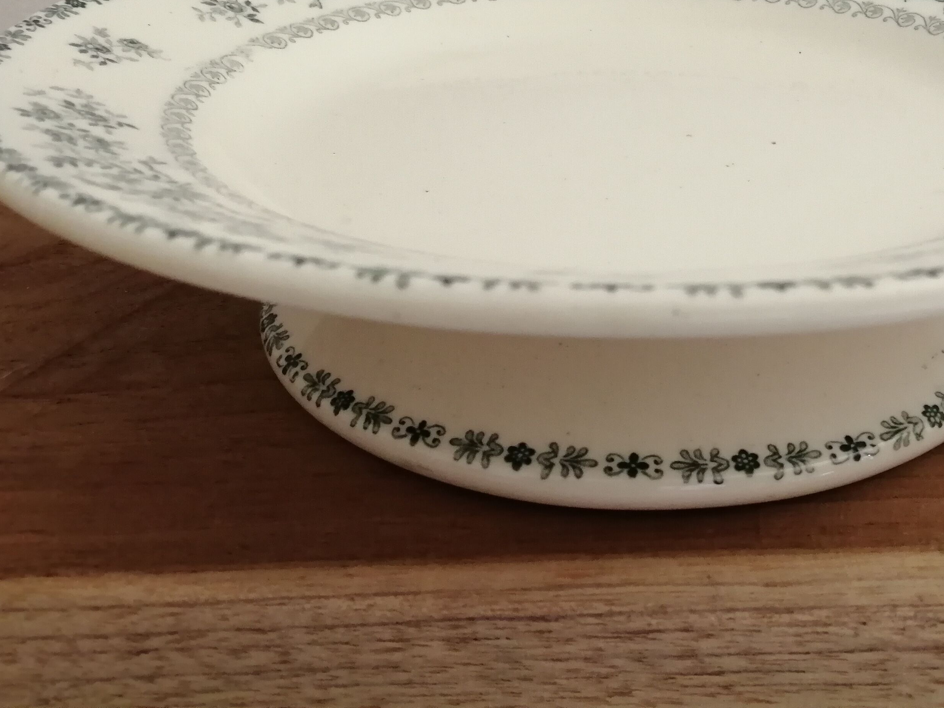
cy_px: 109
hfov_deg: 42.4
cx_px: 619
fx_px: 1200
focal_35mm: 44
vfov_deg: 31.7
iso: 250
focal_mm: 3.62
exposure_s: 1/33.3
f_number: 1.8
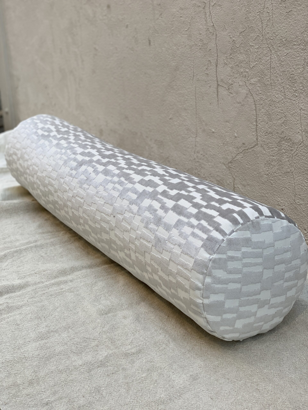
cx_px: 154
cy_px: 205
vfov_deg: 36.8
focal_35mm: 52
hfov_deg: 28.0
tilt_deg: -16.4
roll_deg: +1.8
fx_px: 617
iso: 50
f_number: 2
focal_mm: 6
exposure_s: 1/122
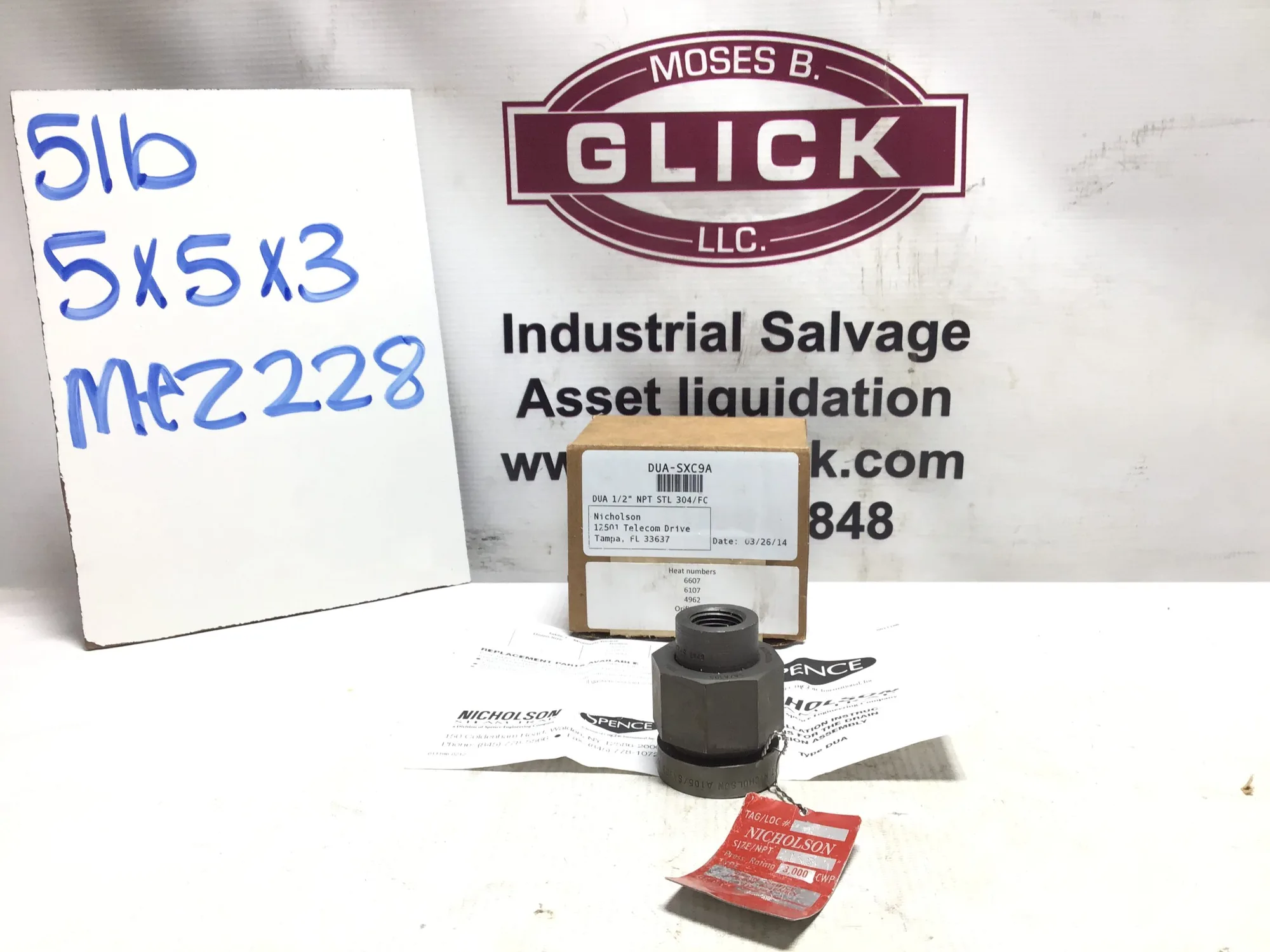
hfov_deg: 58.4
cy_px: 476
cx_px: 635
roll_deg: -0.6
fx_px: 1137
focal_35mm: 31
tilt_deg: -15.6
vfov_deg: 45.4
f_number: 2.4
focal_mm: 3.3
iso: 32
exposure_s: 1/120
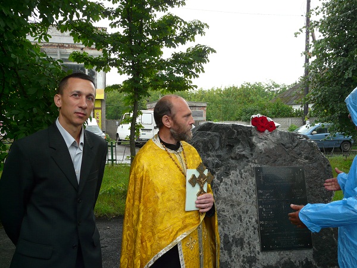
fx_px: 361
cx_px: 178
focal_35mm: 35
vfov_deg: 40.7
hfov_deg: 52.6
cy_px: 134
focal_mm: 5.8
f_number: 2.8
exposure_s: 1/80
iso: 100
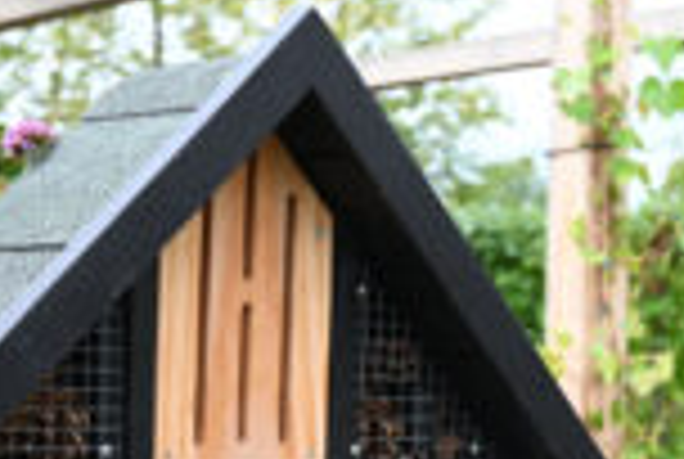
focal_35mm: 92
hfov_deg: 22.1
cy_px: 569
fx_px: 1751
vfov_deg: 14.4
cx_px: 387
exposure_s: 1/100
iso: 200
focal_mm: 35
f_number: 7.1
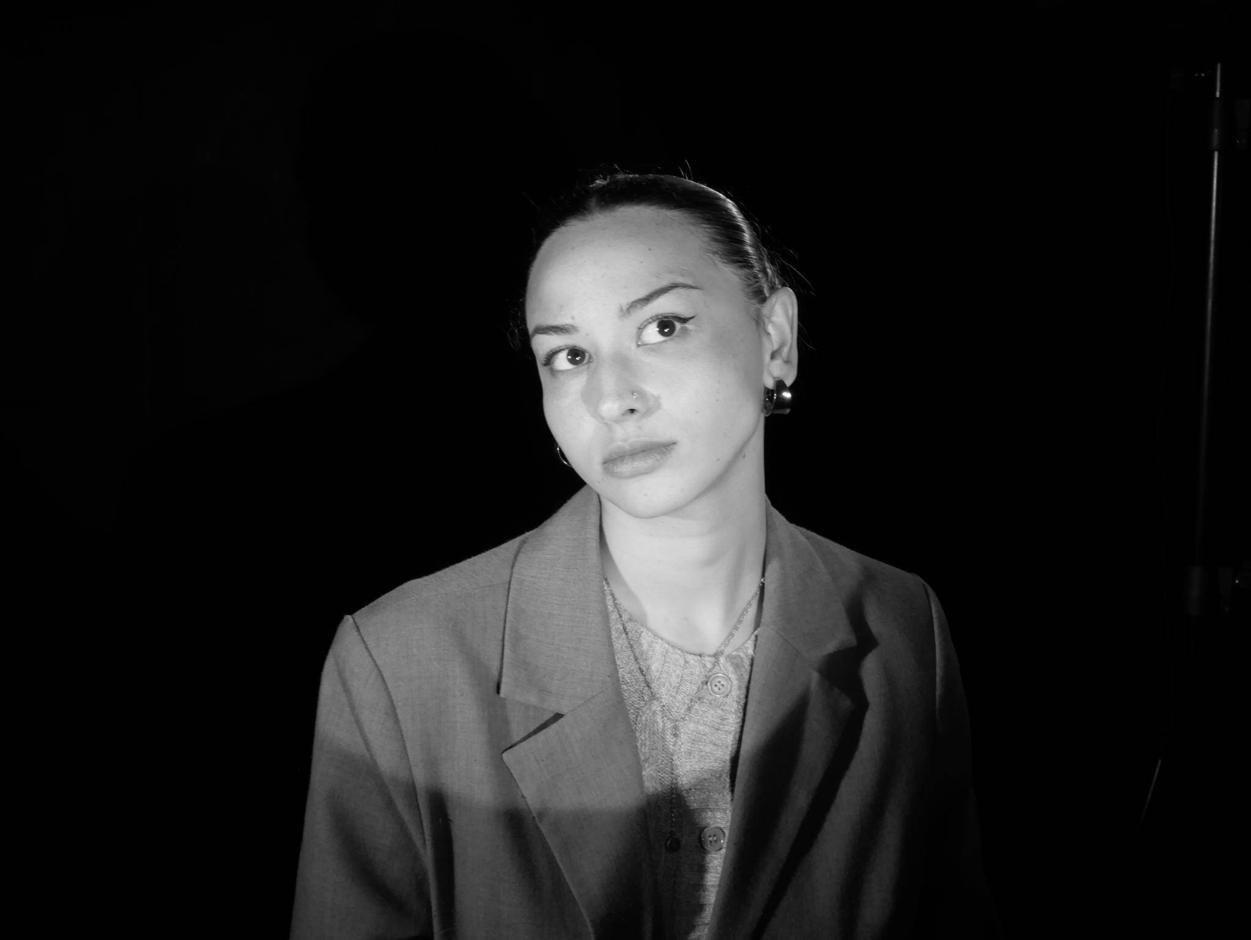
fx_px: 1808
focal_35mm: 50
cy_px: 470
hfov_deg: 38.2
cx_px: 626
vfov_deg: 29.1
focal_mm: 25
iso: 1000
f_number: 10
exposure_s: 1/10
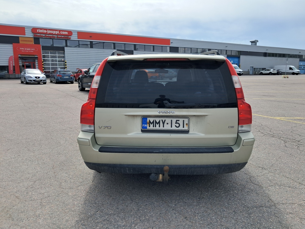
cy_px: 114
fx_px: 238
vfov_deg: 51.4
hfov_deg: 65.3
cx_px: 152
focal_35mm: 27
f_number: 1.8
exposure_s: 1/930
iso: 50
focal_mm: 4
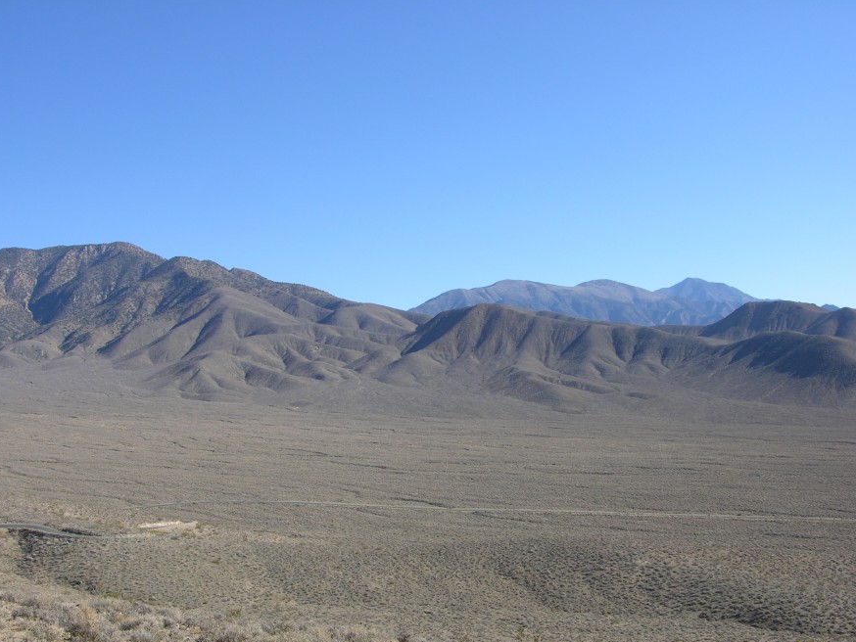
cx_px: 386
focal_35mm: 41
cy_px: 374
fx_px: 1014
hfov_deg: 45.7
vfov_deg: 35.1
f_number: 5.6
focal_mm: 8.9
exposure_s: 1/216
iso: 50
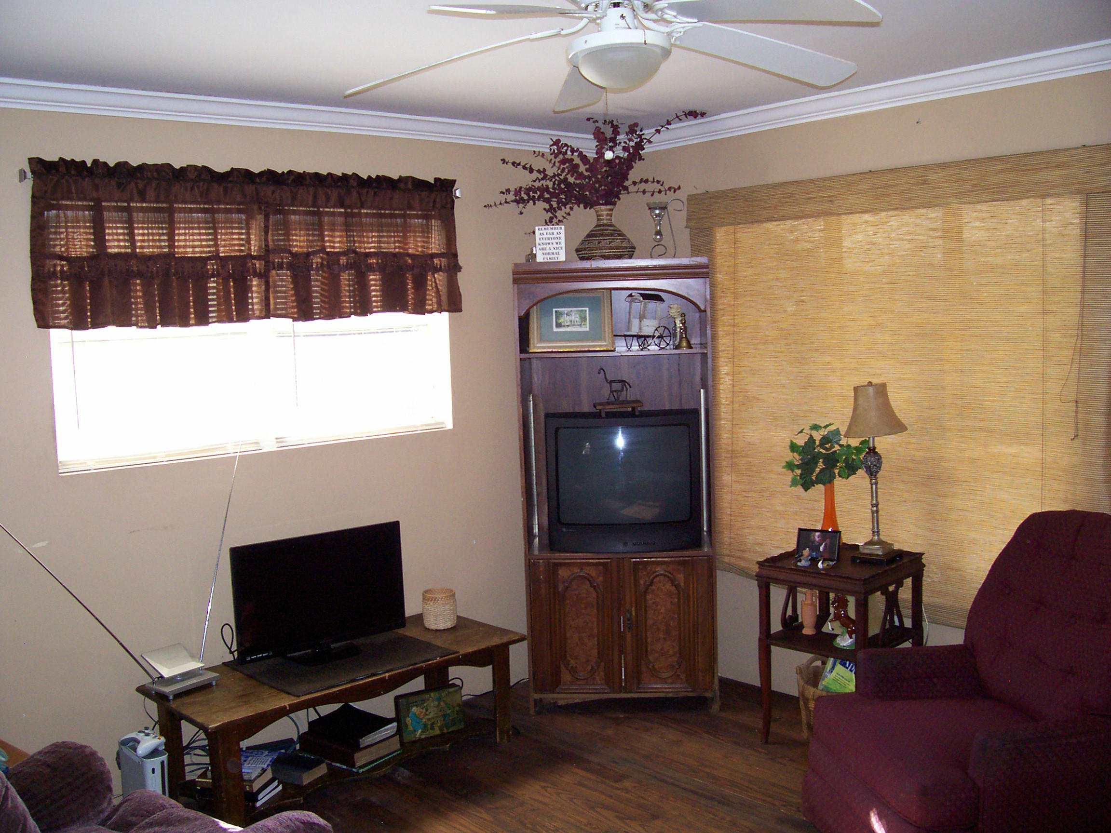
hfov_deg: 54.0
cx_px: 556
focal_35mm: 34
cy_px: 416
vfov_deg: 41.8
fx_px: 1091
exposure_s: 1/112
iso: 140
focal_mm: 5.6
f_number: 2.7
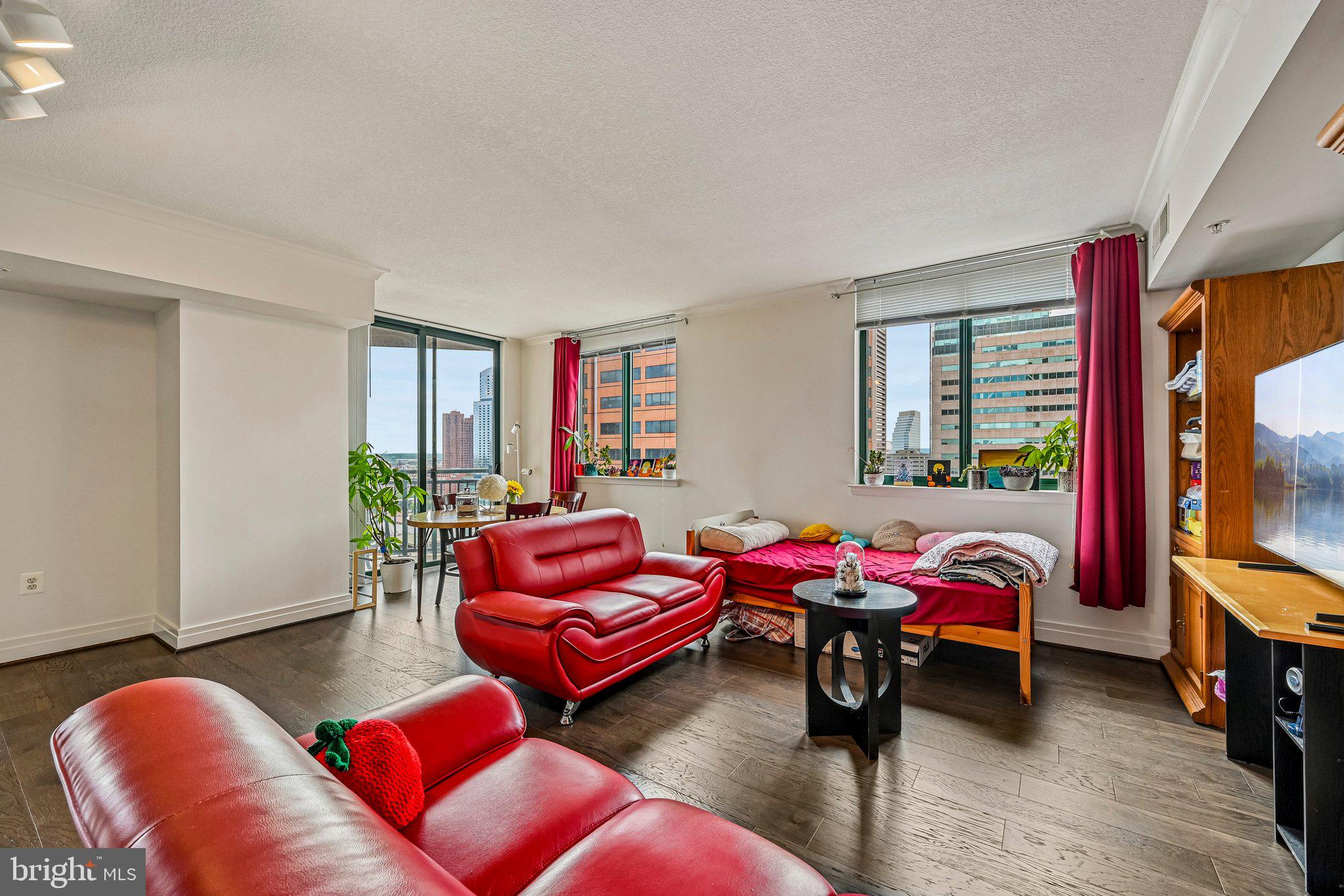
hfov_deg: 104.3
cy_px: 448
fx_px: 523
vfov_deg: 81.2
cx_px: 672
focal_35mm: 14
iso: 100
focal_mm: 14
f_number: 8
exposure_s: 1/20
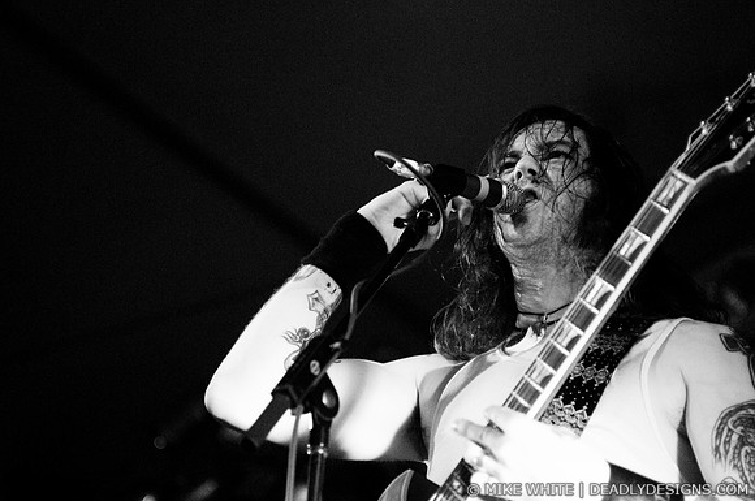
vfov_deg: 13.0
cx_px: 378
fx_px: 2199
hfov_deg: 19.5
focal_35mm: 105
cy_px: 250
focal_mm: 70
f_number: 2.8
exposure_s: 1/60
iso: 800
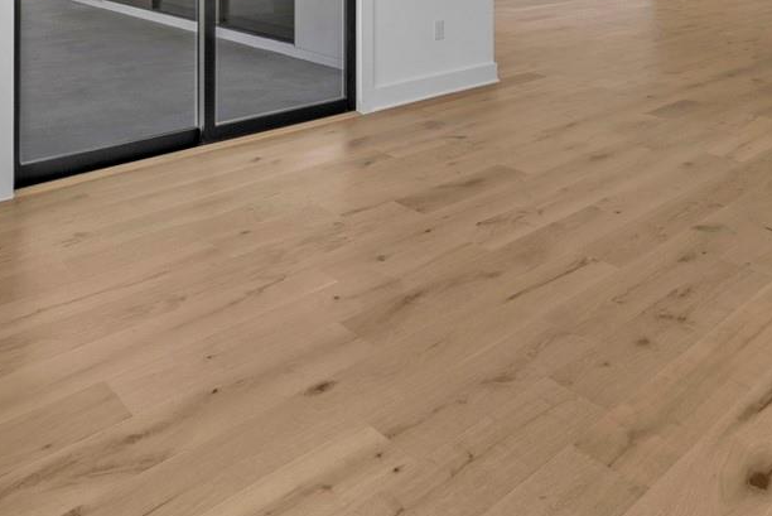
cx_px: 426
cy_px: -86
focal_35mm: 37
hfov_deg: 51.8
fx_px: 794
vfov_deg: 31.0
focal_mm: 14
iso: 400
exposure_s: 1/6
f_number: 11
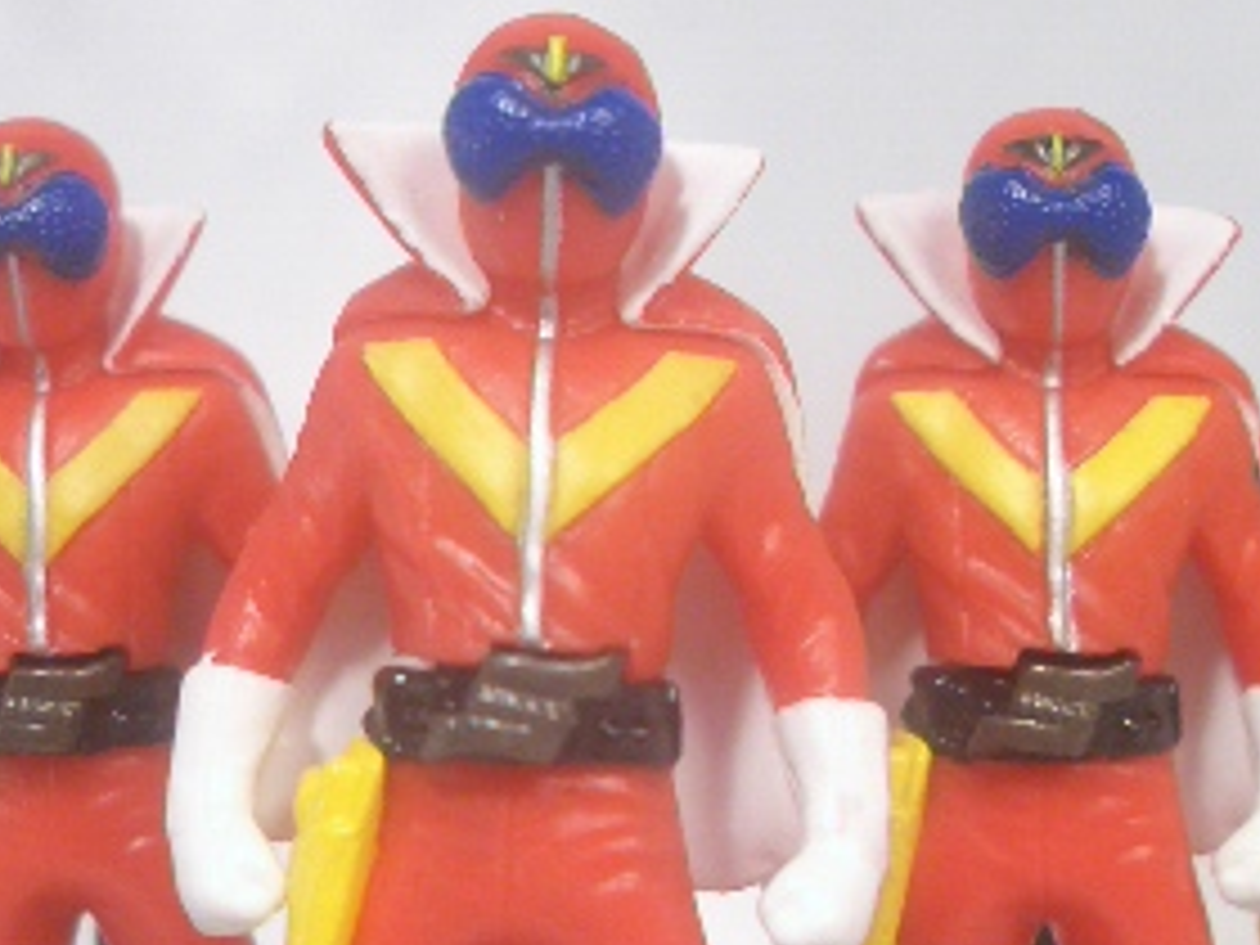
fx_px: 2912
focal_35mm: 80
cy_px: 756
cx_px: 540
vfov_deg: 18.3
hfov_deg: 24.4
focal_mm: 5.8
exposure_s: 1/80
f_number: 2.6
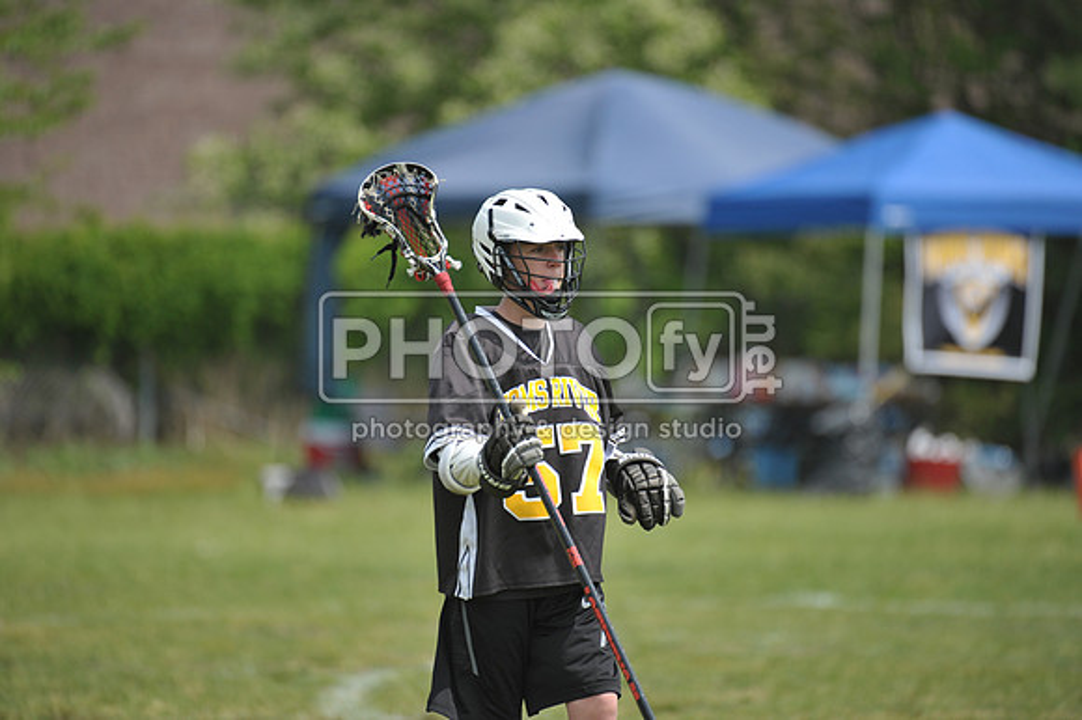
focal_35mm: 400
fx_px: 12015
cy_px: 360
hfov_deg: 5.2
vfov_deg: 3.4
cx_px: 541
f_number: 4
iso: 640
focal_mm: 400
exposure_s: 1/3200
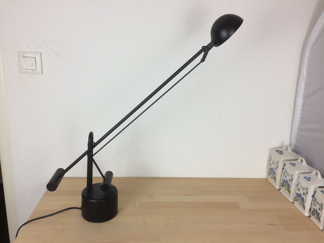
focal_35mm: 29
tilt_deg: -15.2
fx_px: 271
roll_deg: -4.3
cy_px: 122
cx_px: 162
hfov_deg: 61.7
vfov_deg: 48.2
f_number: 2.2
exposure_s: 1/50
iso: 32
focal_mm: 4.15
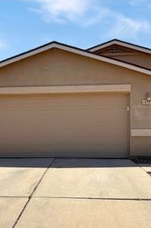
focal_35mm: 29
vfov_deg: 63.5
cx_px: 71
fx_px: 183
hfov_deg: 44.9
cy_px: 102
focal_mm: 2.22
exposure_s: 1/1464
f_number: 2.2
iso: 25
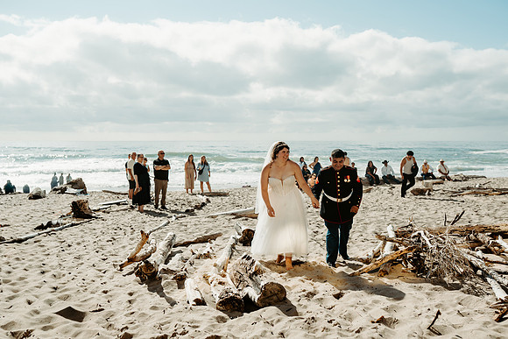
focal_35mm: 38
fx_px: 540
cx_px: 267
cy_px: 169
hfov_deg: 50.4
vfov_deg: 34.9
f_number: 3.2
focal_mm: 35
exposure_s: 1/2500
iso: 100
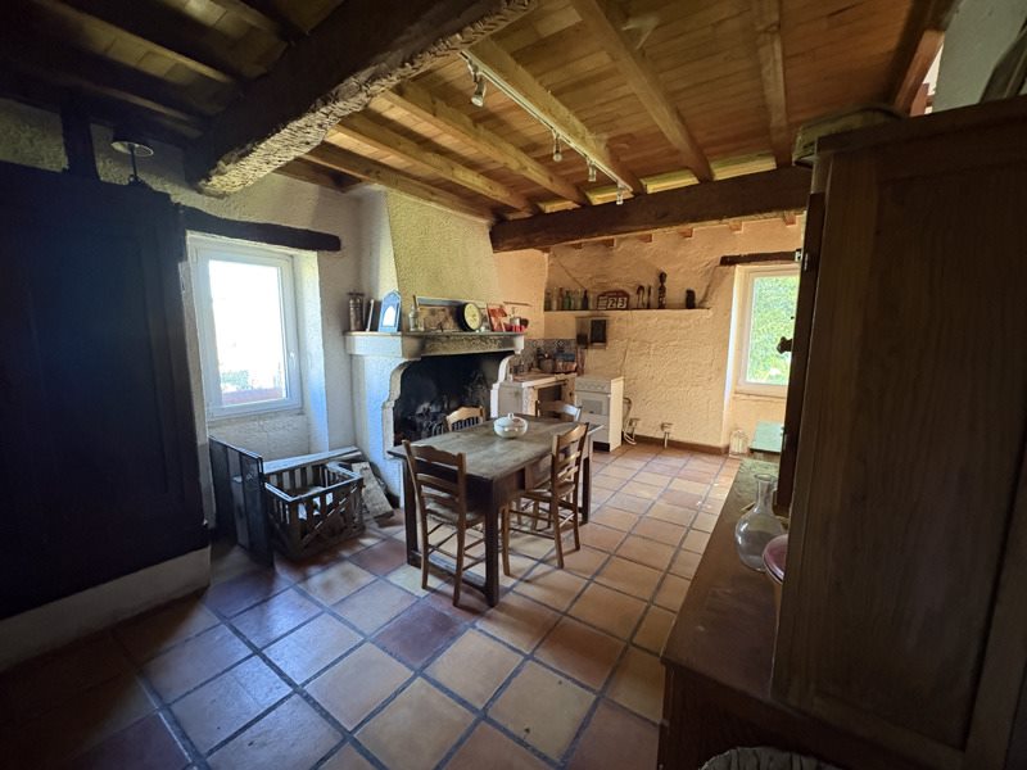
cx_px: 514
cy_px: 385
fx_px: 415
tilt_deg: -8.4
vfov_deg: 85.7
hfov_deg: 102.1
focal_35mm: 14
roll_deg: +0.4
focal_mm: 2.22
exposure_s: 1/58
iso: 1000
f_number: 2.2
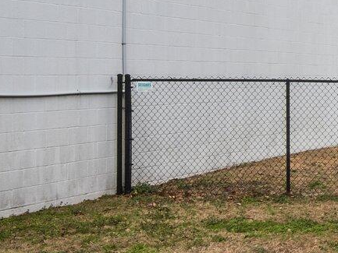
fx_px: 1016
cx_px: 680
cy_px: 91
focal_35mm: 104
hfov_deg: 15.2
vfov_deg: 14.2
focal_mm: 11
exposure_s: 1/320
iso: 200
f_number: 4
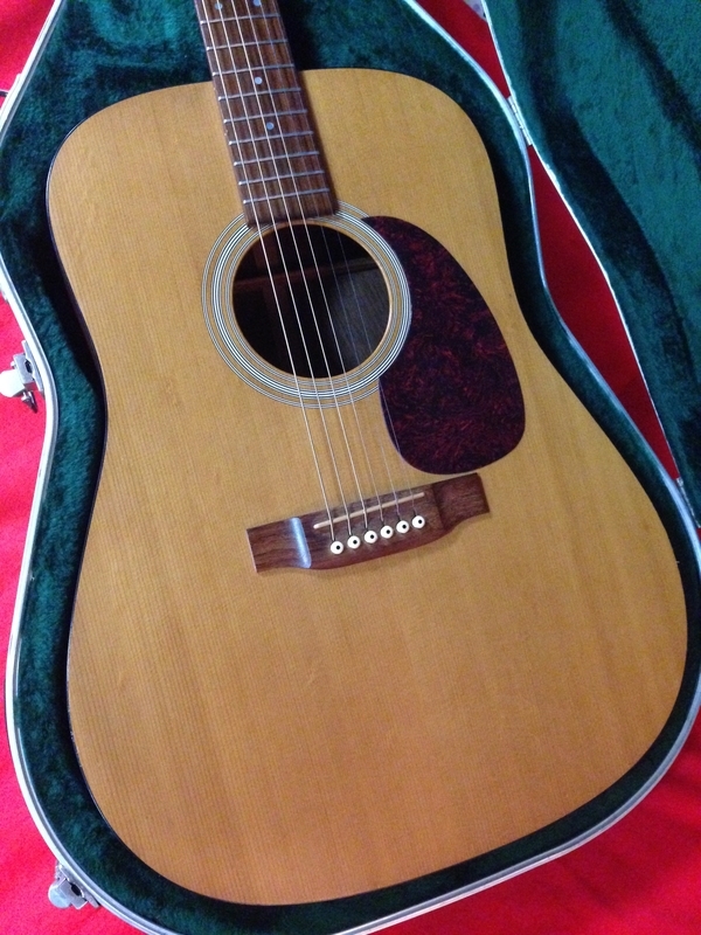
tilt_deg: -63.6
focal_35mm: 33
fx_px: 891
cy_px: 468
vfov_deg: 55.4
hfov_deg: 42.9
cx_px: 350
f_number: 2.4
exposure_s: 1/17
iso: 800
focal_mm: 4.12
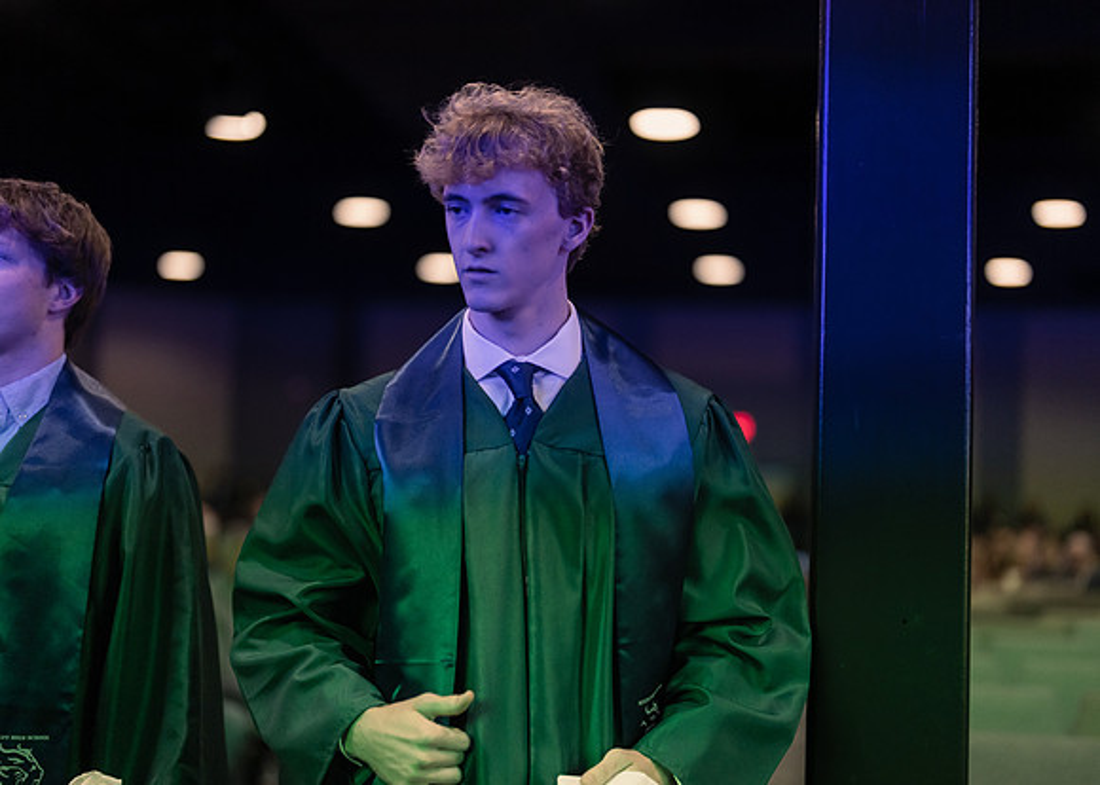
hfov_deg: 36.7
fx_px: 1658
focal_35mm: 53
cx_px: 550
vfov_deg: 26.6
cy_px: 392
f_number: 1.2
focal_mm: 50
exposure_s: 1/500
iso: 1250
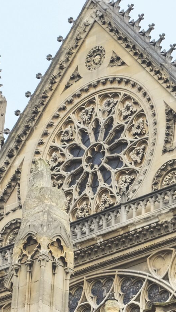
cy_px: 337
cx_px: 167
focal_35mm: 216
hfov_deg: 5.6
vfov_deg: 9.9
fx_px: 1791
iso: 400
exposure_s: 1/210
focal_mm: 50
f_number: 5.6
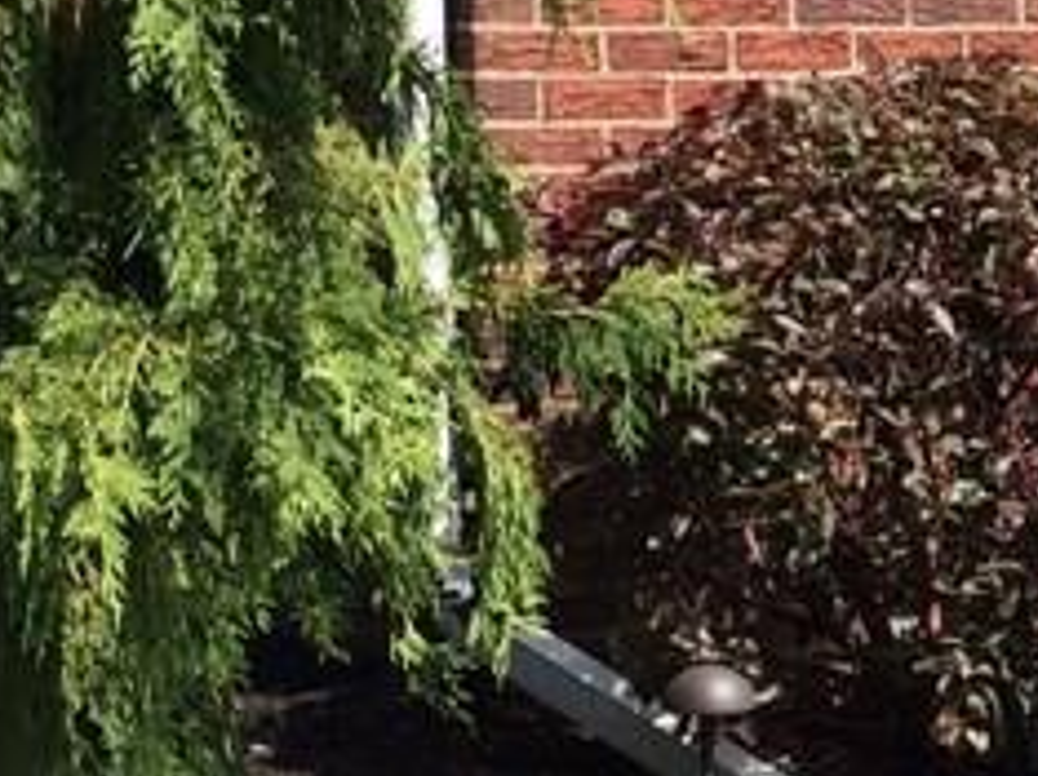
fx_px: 3804
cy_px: 426
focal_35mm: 127
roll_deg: +2.4
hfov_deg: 14.6
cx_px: 1522
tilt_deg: -5.6
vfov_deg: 11.6
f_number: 2.2
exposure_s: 1/1053
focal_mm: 4.15
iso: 32
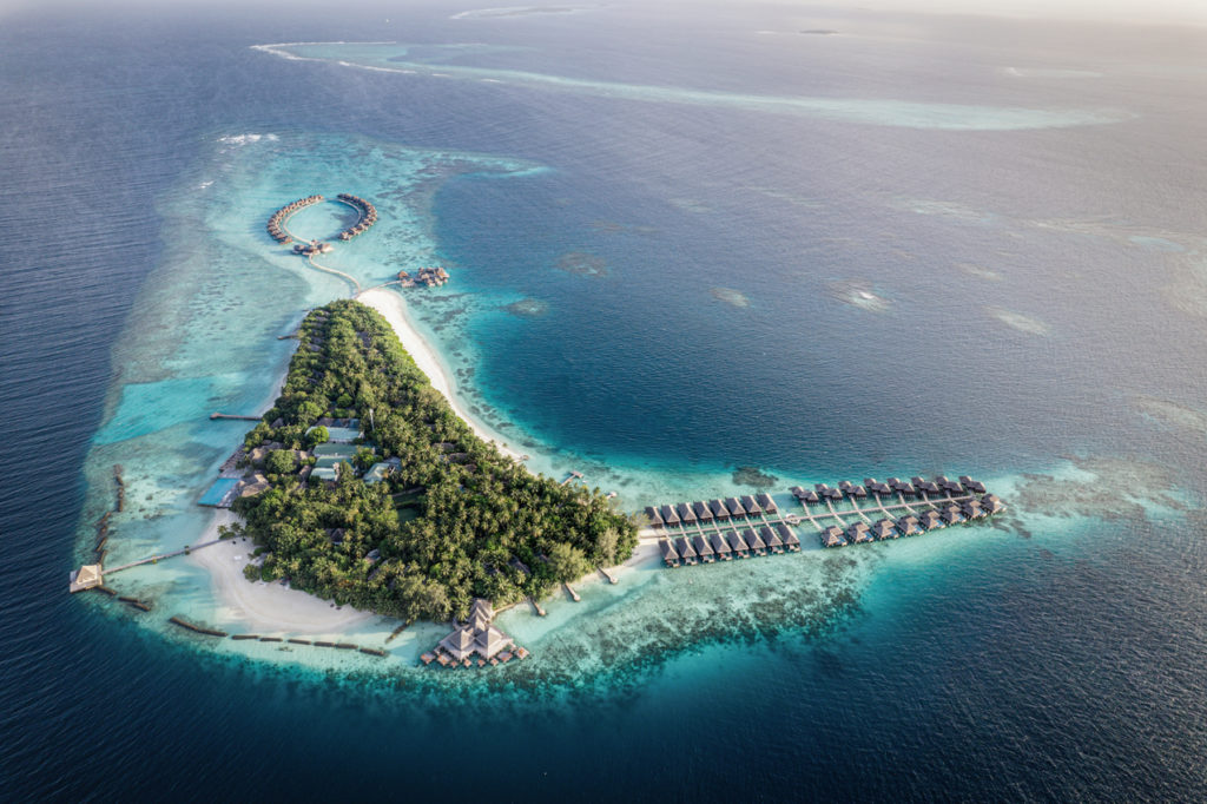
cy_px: 402
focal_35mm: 22
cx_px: 604
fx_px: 737
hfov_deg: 78.6
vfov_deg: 57.2
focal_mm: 8.38
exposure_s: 1/120
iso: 100
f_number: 2.8
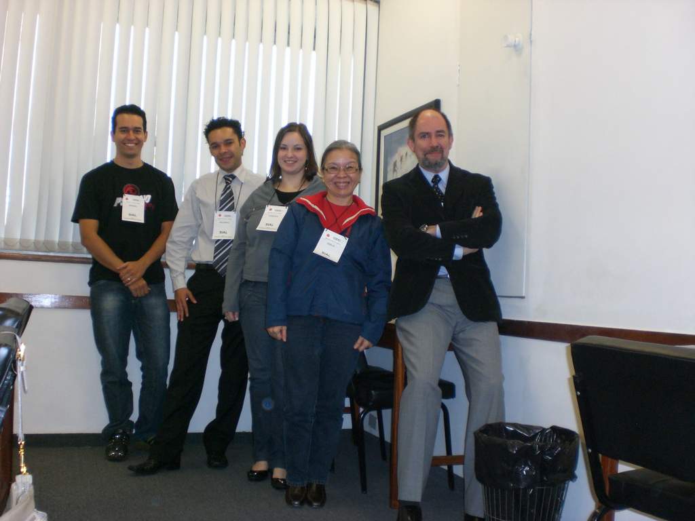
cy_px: 260
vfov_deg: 37.7
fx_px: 763
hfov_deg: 49.0
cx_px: 348
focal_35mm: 38
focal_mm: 6.3
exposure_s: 1/60
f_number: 3.1
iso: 200
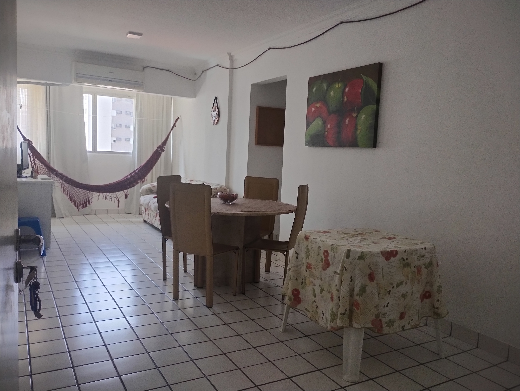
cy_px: 196
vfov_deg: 49.9
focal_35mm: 28
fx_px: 421
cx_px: 260
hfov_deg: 63.4
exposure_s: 1/60
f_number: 1.8
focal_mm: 4.27
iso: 456
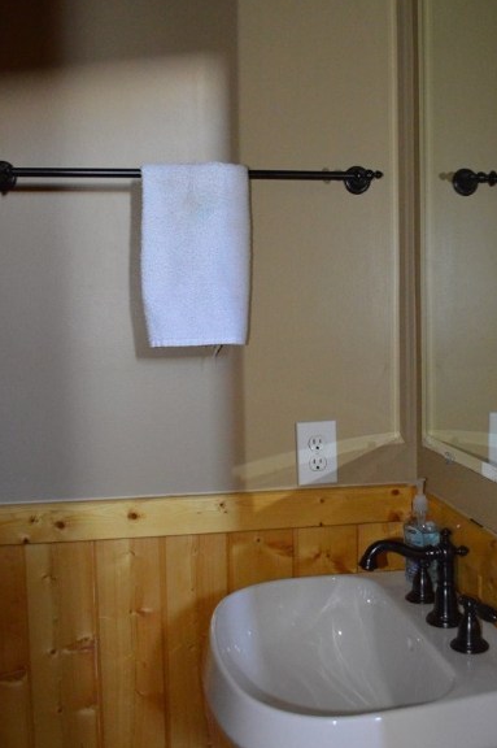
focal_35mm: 40
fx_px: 830
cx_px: 300
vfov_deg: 48.4
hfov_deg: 33.2
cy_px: 338
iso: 3200
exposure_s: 1/60
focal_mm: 20
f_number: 3.8
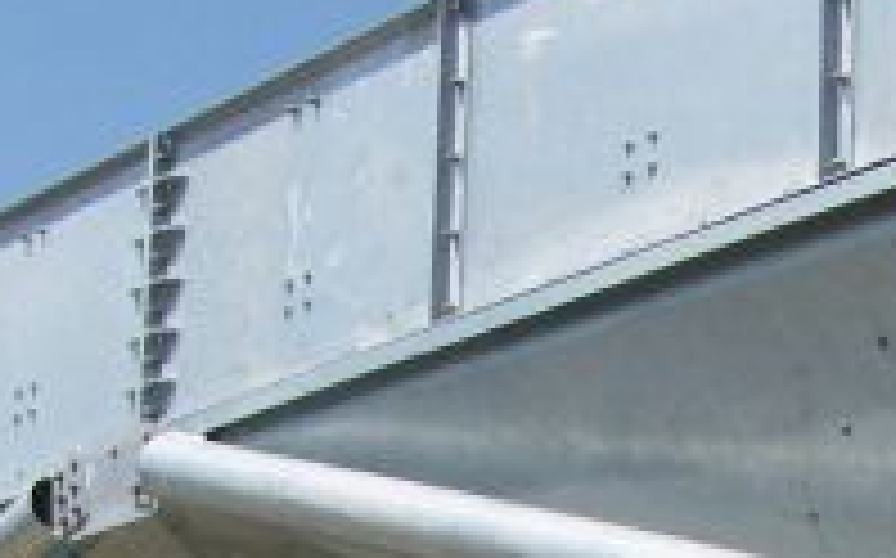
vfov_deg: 7.9
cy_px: 860
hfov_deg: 12.9
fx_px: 3953
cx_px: 747
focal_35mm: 162
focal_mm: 6.3
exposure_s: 1/640
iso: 64
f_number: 4
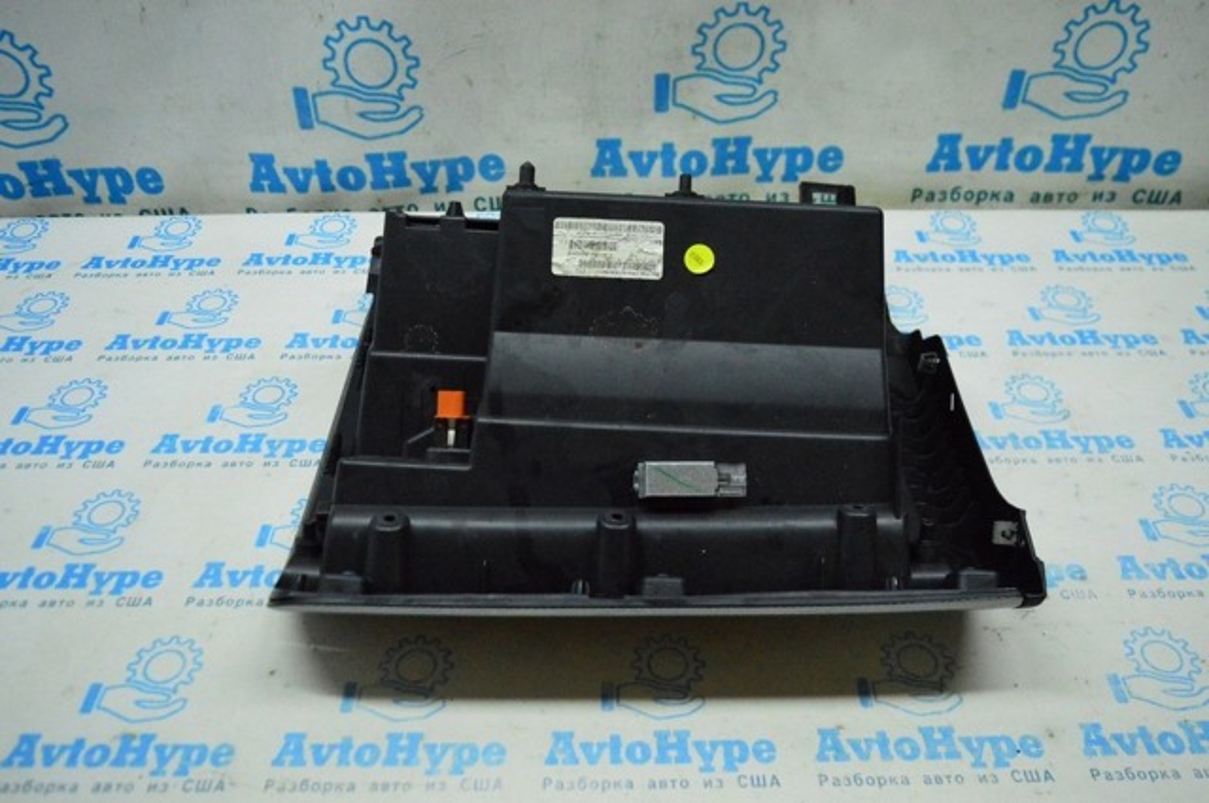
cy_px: 402
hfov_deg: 62.0
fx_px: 1006
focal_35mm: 30
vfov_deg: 43.5
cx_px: 604
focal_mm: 20
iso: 6400
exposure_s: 1/1000
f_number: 4
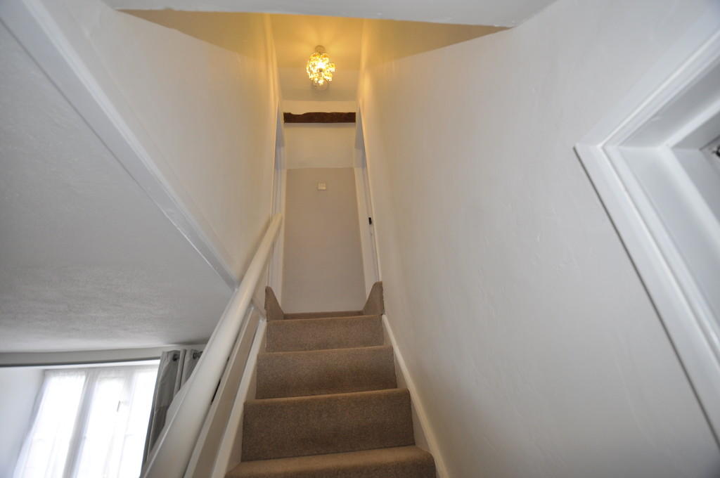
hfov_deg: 100.5
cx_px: 360
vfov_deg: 77.2
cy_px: 239
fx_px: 300
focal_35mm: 15
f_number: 3.5
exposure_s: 1/125
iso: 560
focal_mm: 10
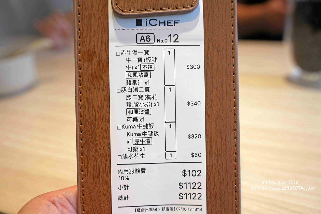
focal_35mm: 30
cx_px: 160
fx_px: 267
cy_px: 107
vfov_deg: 43.6
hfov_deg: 61.9
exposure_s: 1/1600
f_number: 4
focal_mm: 30
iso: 1600
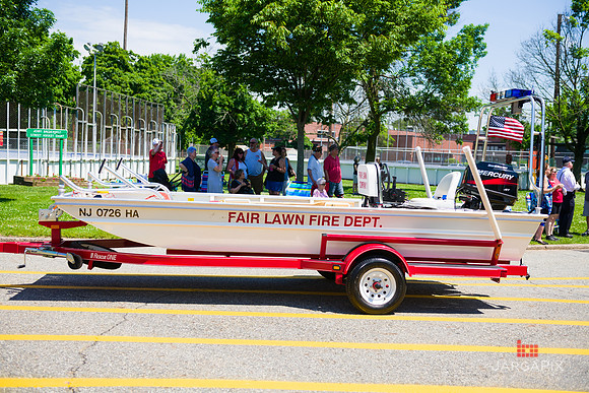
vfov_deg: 29.9
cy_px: 196
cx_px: 294
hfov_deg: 43.6
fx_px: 736
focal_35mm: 45
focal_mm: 45
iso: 200
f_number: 5
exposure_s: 1/1600
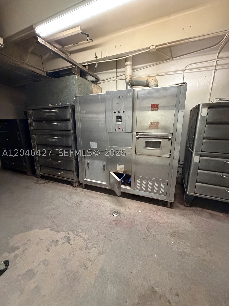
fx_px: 123
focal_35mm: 14
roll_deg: +0.0
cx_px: 114
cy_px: 153
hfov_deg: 85.7
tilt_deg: -11.8
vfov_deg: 102.1
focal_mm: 2.22
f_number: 2.2
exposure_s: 1/60
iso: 1000
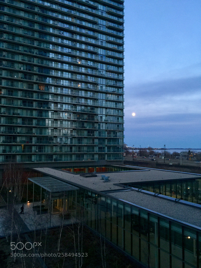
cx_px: 100
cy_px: 134
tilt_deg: +3.8
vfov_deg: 61.7
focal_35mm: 29
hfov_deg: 48.2
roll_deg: -0.1
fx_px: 225
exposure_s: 1/40
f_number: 2.2
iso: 32
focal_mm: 4.15
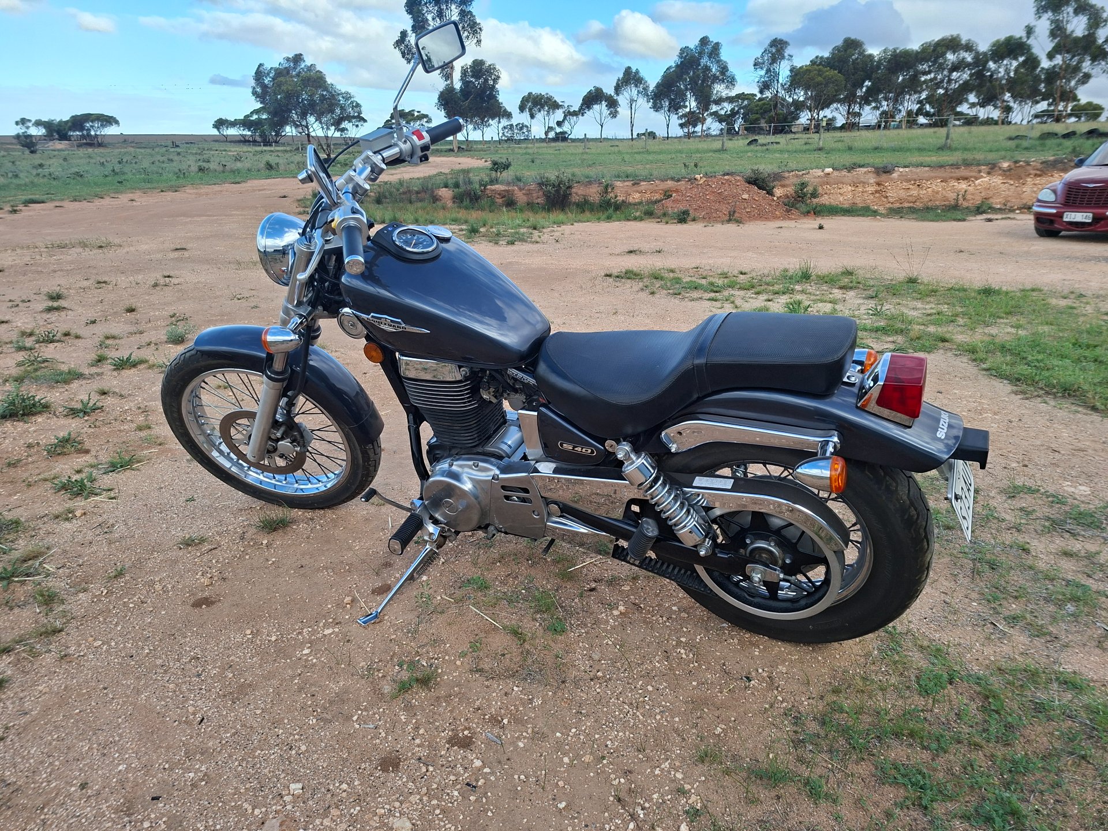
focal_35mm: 23
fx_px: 736
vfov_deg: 58.9
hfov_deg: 73.9
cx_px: 554
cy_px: 416
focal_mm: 5.54
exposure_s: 1/616
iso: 50
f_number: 1.8
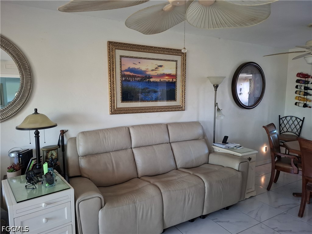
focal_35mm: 23
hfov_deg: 73.9
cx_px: 156
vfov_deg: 58.9
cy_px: 117
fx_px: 207
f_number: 1.8
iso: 500
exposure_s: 1/24
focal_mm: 5.54
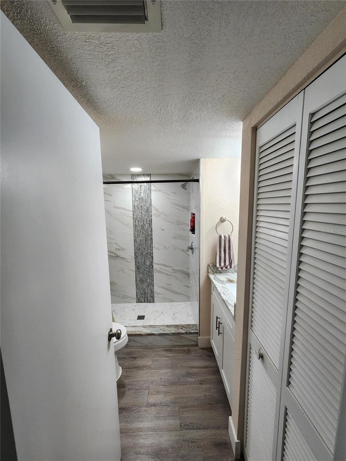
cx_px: 173
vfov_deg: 106.2
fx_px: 173
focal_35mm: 13
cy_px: 230
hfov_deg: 89.9
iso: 125
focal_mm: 2.2
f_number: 2.2
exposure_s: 1/60
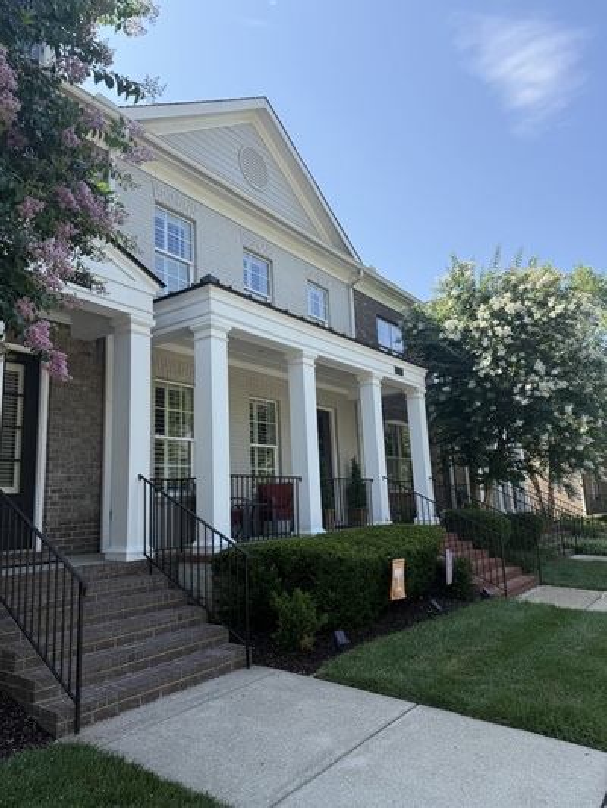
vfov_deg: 71.6
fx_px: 561
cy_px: 404
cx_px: 304
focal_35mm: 24
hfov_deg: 56.8
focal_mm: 6.76
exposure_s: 1/1949
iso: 100
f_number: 1.78
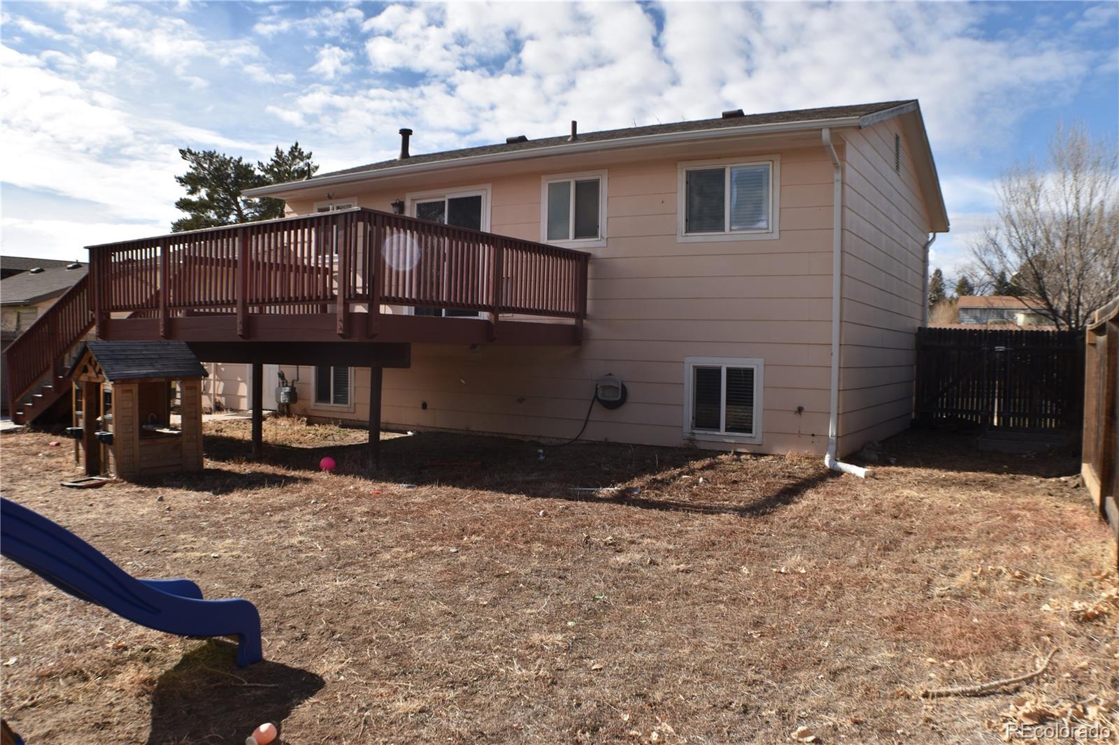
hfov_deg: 53.1
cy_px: 372
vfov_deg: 36.9
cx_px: 560
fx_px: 1119
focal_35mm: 36
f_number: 10
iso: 100
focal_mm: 24
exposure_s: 1/200
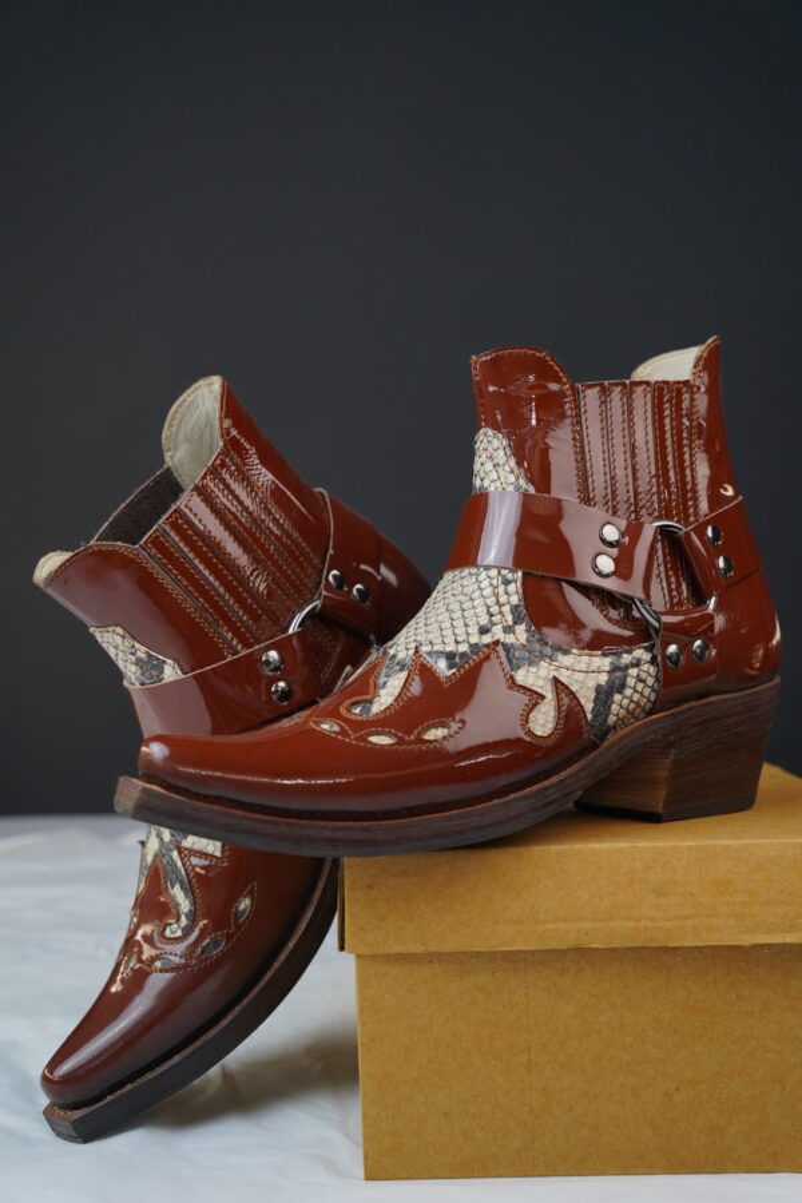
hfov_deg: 31.9
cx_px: 401
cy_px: 602
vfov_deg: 46.4
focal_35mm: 42
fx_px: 1403
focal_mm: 42
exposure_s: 1/200
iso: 500
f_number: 5.6
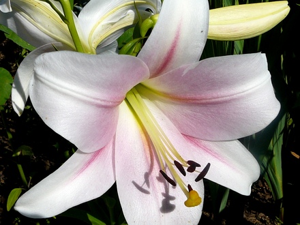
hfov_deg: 52.6
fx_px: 303
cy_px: 112
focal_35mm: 35
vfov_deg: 40.7
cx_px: 150
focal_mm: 5.2
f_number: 5
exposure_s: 1/800
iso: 80
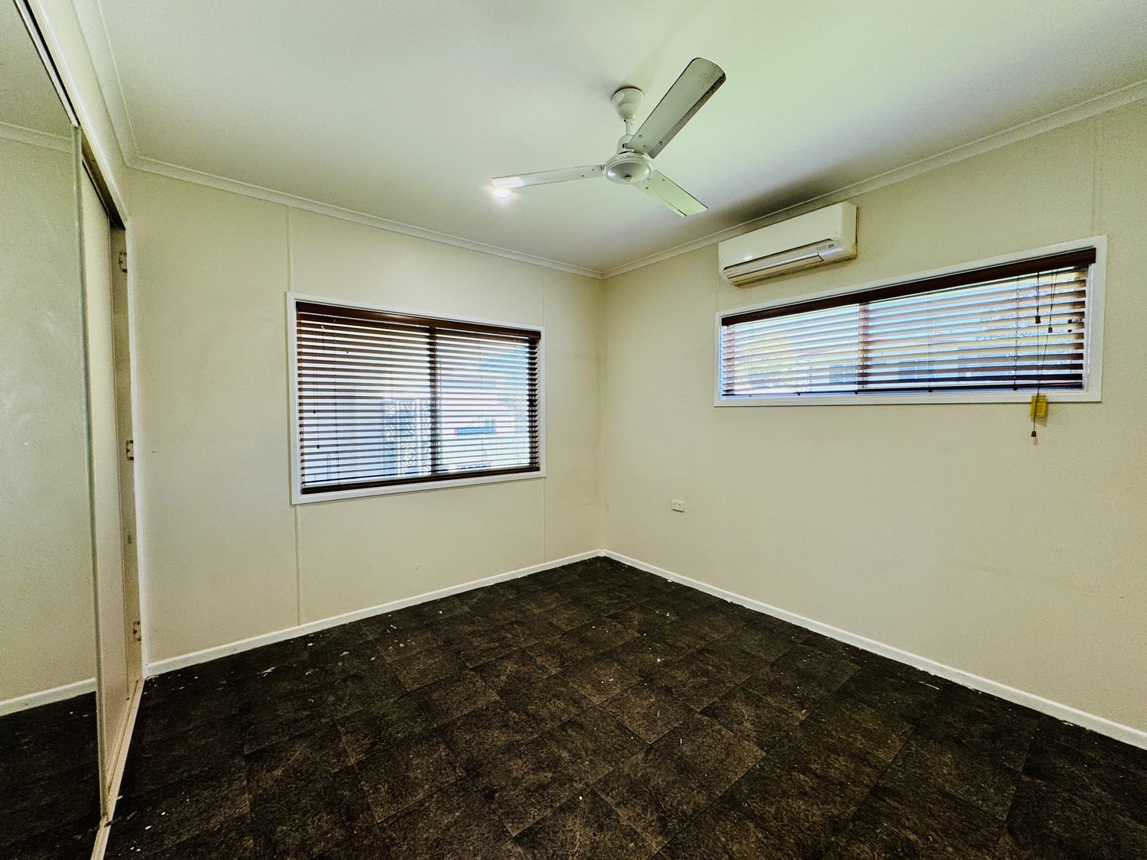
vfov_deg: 85.7
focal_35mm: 14
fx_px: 464
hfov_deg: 102.1
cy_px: 430
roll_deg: +0.6
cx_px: 574
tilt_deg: -2.3
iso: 100
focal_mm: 2.22
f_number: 2.2
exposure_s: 1/100
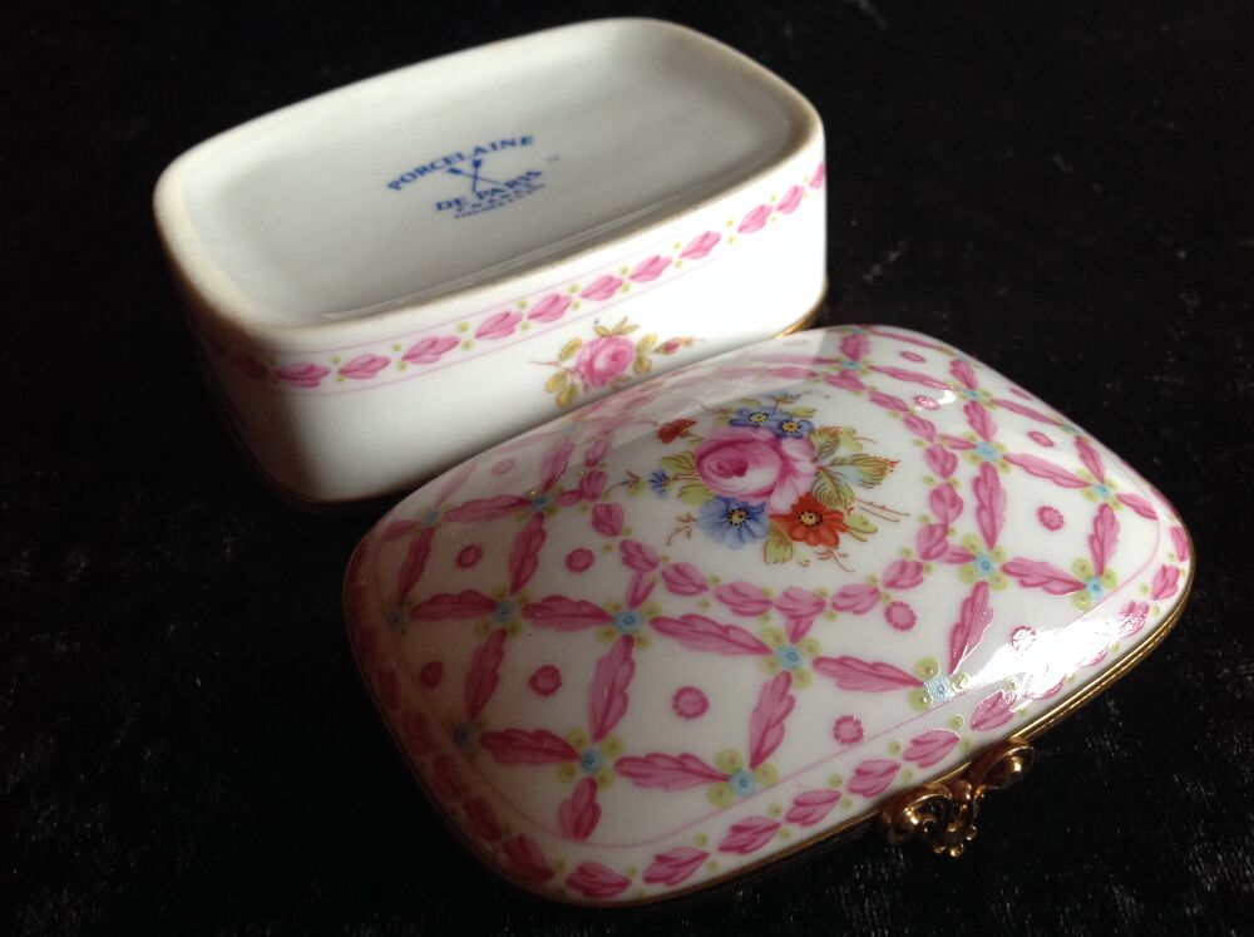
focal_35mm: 35
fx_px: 1266
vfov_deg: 40.6
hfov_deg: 52.7
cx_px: 627
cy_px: 468
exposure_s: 1/15
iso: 125
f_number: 2.4
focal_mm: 4.28
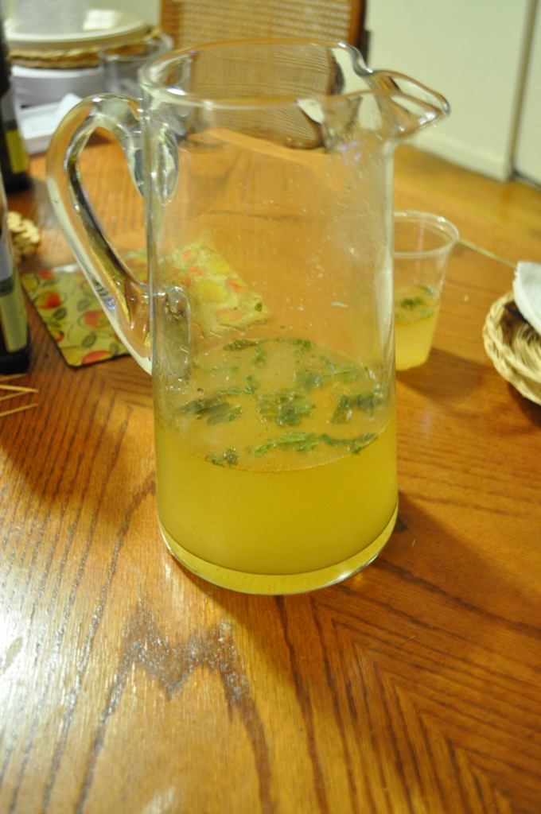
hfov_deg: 34.1
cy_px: 407
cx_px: 270
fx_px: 881
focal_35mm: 39
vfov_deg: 49.6
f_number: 4.2
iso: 1600
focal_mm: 26
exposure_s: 1/13
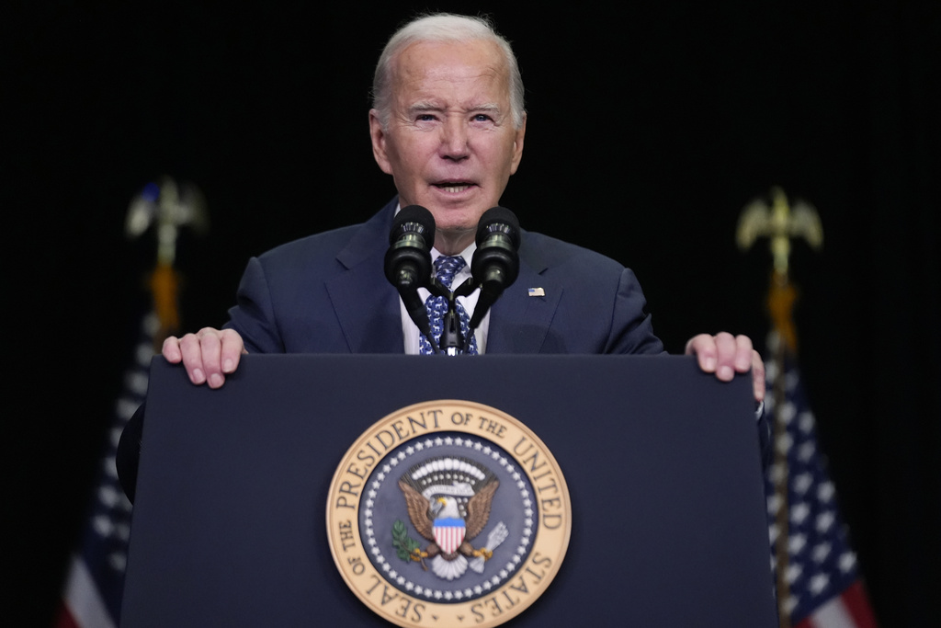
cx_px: 470
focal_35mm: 124
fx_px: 3241
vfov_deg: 11.1
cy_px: 314
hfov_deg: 16.5
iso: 4000
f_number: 2.8
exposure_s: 1/800
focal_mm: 124
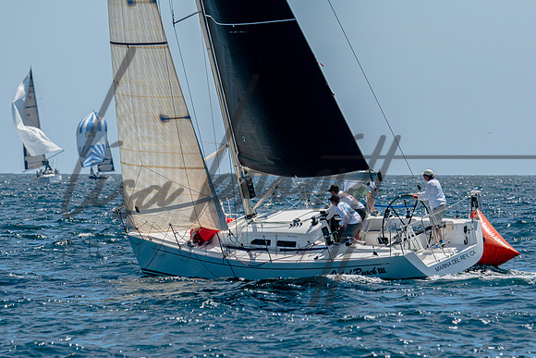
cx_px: 323
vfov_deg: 3.0
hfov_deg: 4.5
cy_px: 213
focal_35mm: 462
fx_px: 6885
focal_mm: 250
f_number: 5.6
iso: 200
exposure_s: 1/2000
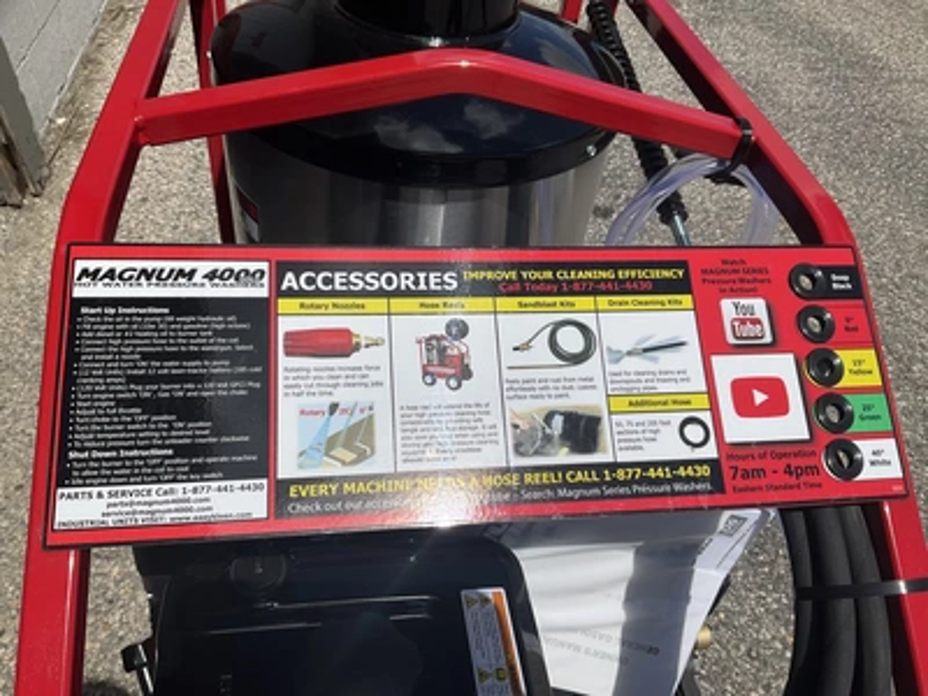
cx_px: 464
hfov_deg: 61.7
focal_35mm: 29
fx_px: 777
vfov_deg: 48.2
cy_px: 348
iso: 25
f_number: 1.8
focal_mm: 3
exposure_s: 1/5263
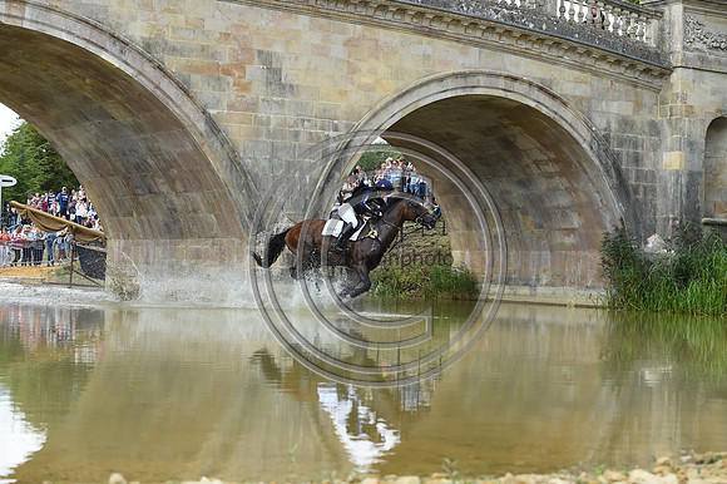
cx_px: 364
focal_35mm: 70
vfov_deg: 19.4
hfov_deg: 28.9
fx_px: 1413
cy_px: 242
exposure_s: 1/1250
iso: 640
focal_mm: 70
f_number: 5.6
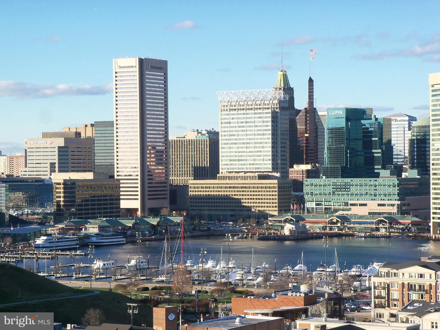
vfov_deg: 14.4
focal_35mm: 103
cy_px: 165
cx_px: 220
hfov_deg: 19.1
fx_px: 1309
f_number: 3.9
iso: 80
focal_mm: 18.3
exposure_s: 1/400
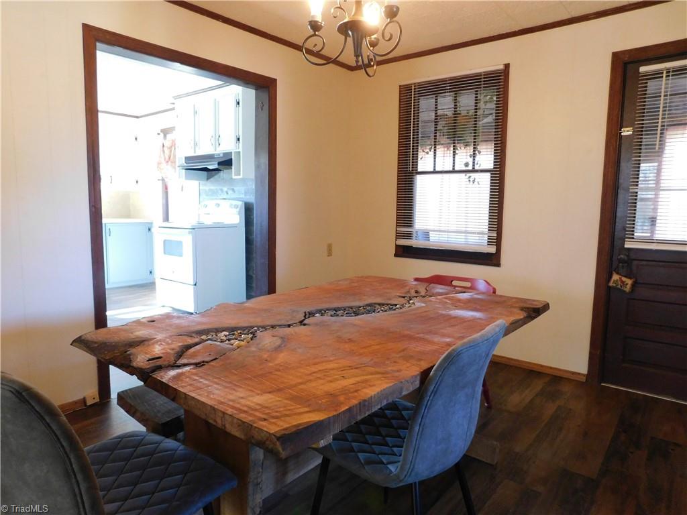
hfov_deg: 73.9
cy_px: 258
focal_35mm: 23
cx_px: 344
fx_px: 456
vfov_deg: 58.9
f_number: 3
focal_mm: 4
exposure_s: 1/20
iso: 400
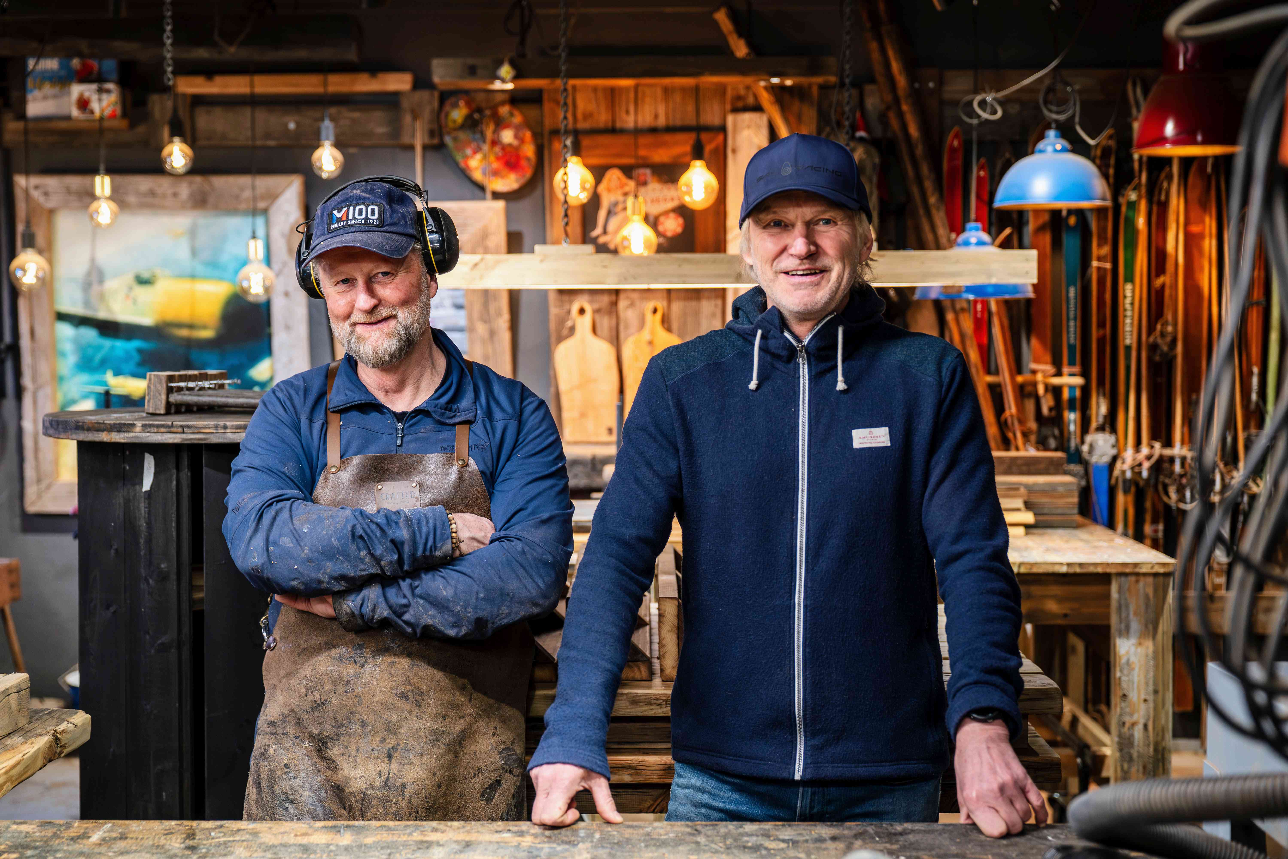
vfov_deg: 29.2
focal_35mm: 46
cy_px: 430
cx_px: 644
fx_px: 1646
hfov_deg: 42.7
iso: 800
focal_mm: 46
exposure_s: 1/160
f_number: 2.8
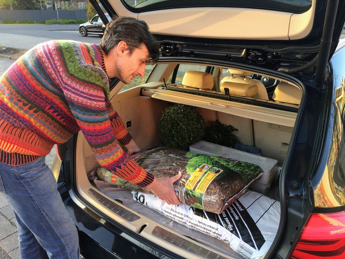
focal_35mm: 29
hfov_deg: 61.7
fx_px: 289
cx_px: 172
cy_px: 130
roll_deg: -0.1
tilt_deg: -22.9
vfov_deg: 48.2
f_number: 2.2
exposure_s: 1/100
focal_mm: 4.15
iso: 50
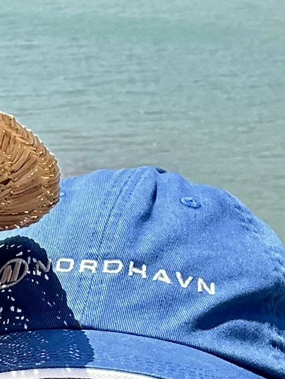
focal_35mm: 119
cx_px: -111
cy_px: 223
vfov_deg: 16.5
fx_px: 1306
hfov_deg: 12.0
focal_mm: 2.69
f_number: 1.9
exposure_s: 1/458
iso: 25
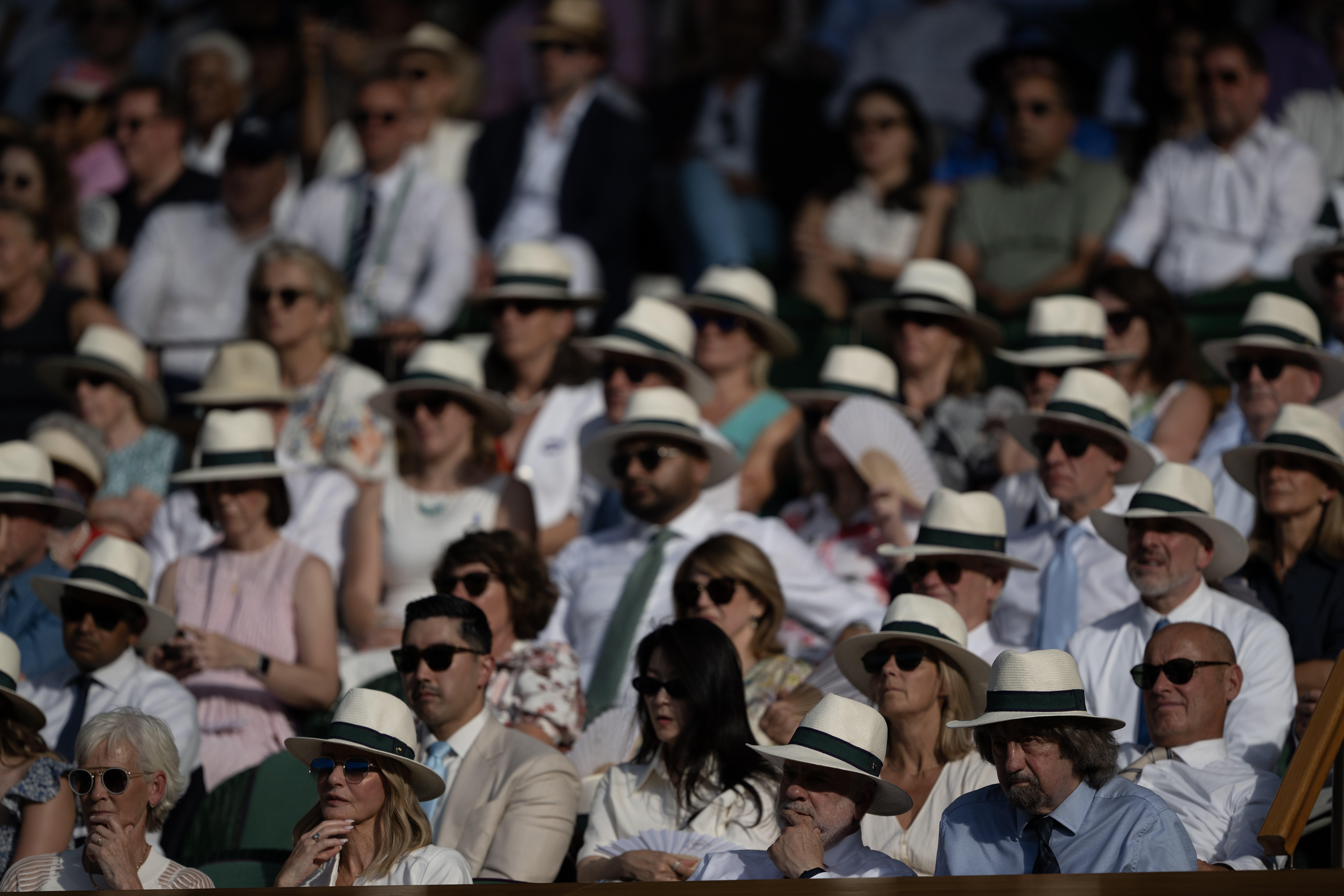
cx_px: 672
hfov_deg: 5.2
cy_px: 448
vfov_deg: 3.4
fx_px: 14932
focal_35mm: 400
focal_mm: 400
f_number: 2.8
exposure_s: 1/4000
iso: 125
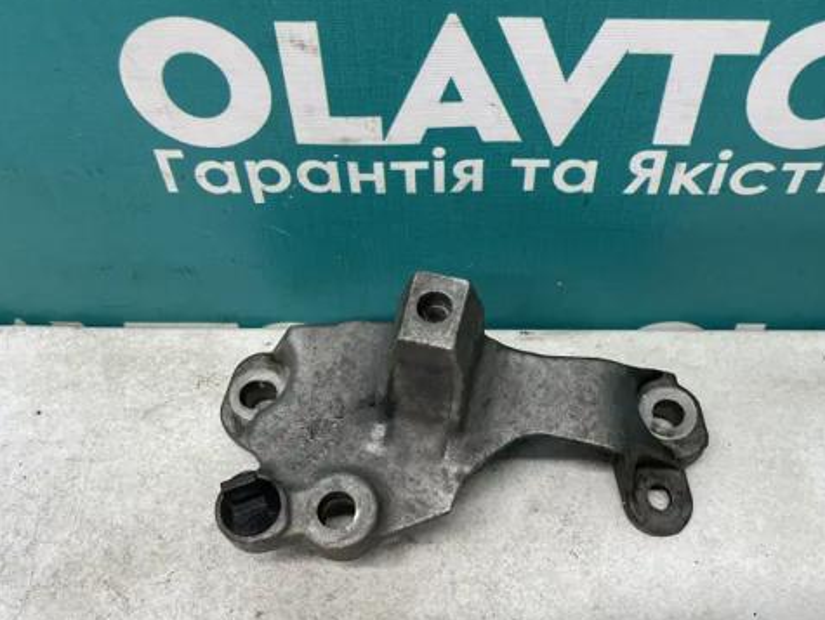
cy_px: 349
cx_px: 443
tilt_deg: -54.0
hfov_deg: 52.5
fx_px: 835
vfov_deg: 40.7
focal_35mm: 35
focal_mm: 4.2
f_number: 1.6
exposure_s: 1/100
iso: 100
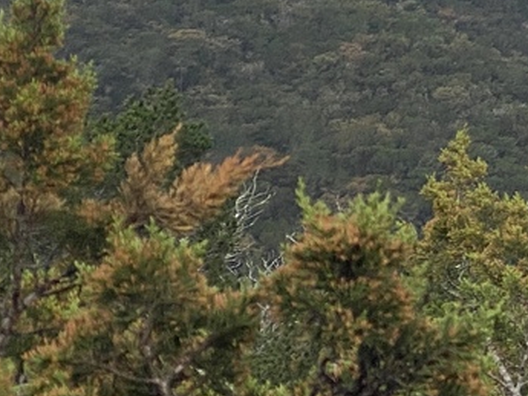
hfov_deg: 8.6
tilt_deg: -1.4
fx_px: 3311
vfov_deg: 6.8
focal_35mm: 217
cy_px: -135
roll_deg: +0.2
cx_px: 1087
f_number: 2
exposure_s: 1/279
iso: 20
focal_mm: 6
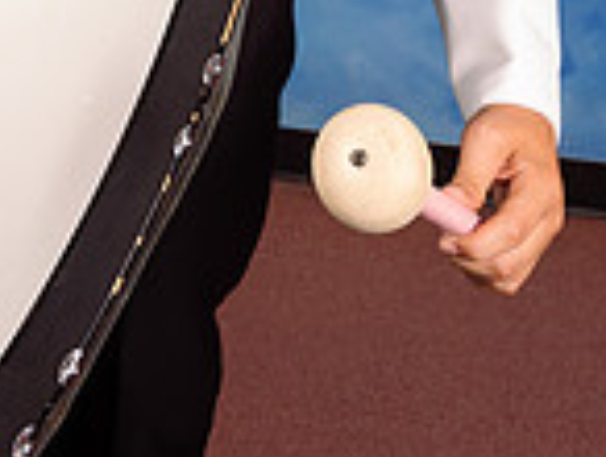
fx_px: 1245
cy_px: -465
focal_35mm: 71
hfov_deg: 26.9
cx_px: 125
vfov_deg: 16.0
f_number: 9
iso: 200
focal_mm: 24
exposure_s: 1/250
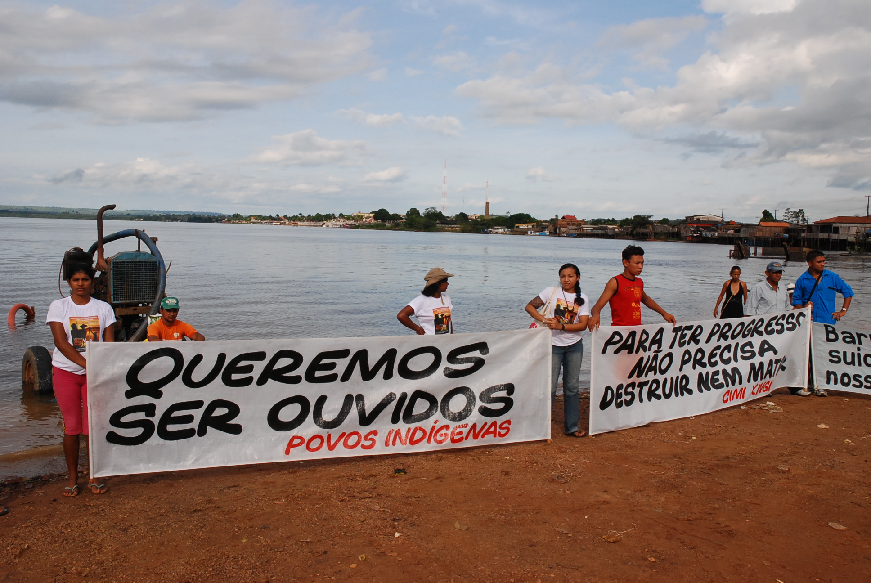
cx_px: 436
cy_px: 292
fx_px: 799
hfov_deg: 57.2
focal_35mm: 33
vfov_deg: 40.1
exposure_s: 1/500
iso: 500
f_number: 11
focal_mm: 22
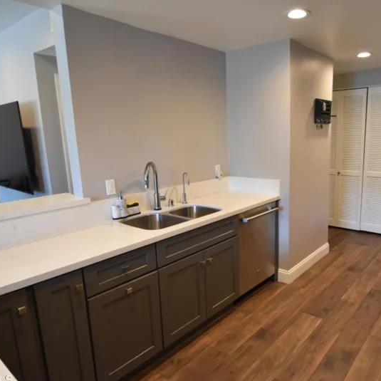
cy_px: 199
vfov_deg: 65.0
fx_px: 299
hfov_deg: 63.8
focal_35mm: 24
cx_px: 244
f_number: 3.8
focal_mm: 12
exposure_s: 1/60
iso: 900
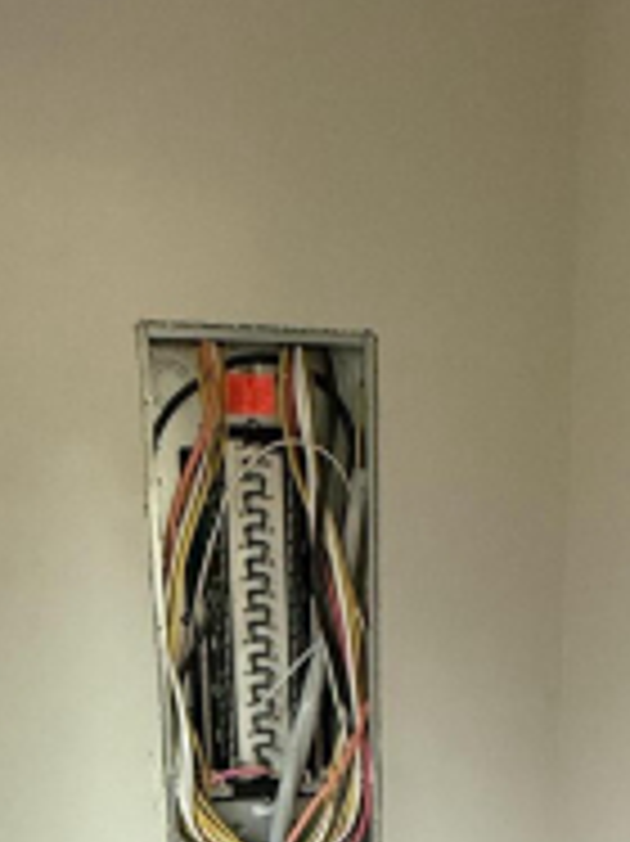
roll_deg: +0.5
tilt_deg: -16.6
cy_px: 961
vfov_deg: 32.7
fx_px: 1215
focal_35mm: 50
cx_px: 374
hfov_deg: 29.0
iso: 400
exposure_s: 1/60
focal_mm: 2.22
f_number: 2.2
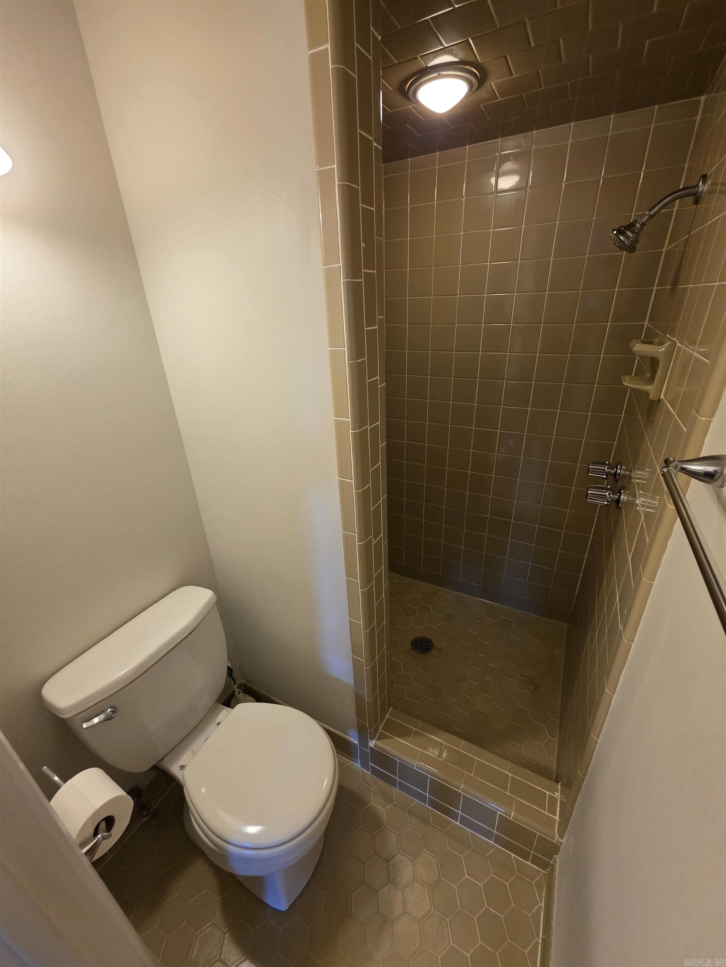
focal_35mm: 13
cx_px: 363
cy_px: 484
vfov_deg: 106.2
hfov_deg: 89.9
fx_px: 364
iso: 200
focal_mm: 2.2
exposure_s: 1/120
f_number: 1.9
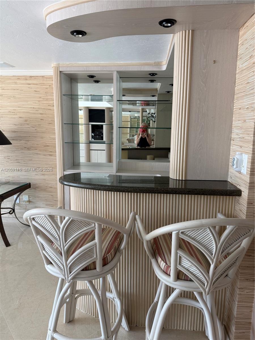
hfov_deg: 56.8
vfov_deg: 71.6
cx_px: 128
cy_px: 170
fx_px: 236
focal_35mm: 24
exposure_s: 1/121
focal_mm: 6.76
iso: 100
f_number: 1.78
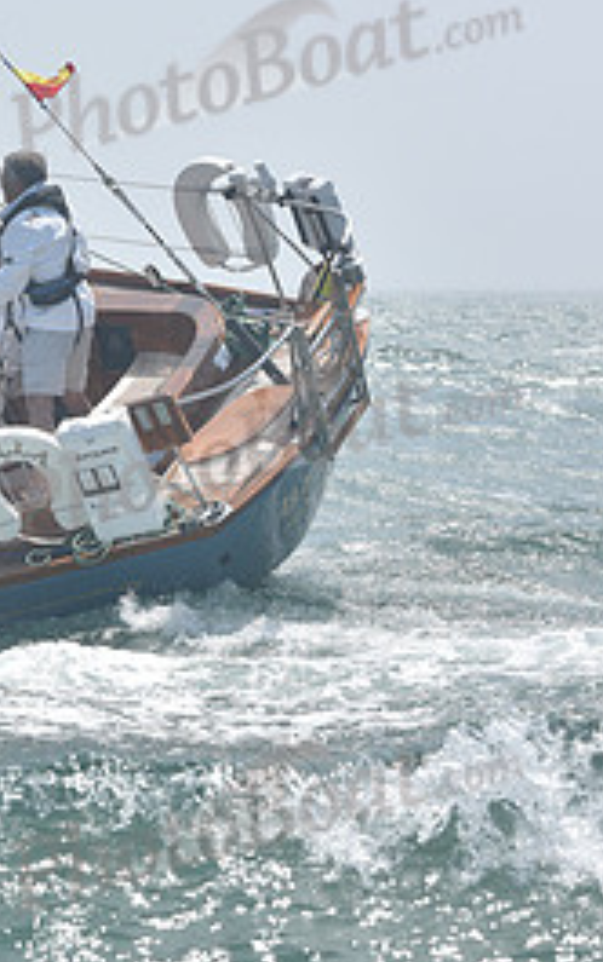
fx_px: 4095
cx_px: -174
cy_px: 310
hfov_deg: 8.3
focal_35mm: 156
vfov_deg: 13.4
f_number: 10
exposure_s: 1/1000
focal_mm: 70
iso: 320
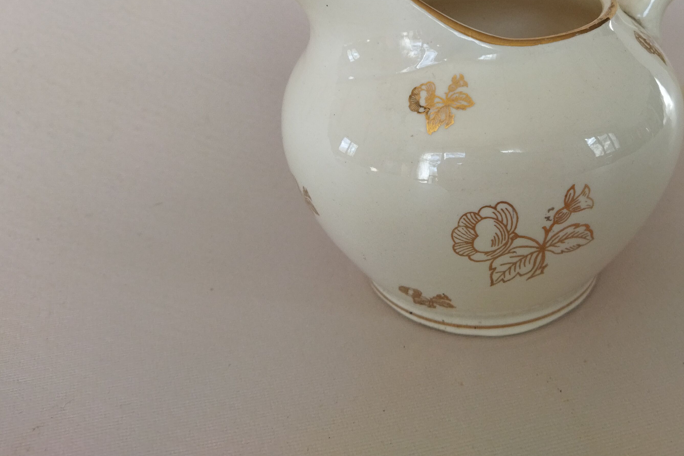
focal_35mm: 42
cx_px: 462
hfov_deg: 45.6
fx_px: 798
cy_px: 73
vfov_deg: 30.9
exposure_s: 1/124
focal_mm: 4.71
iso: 100
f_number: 1.79
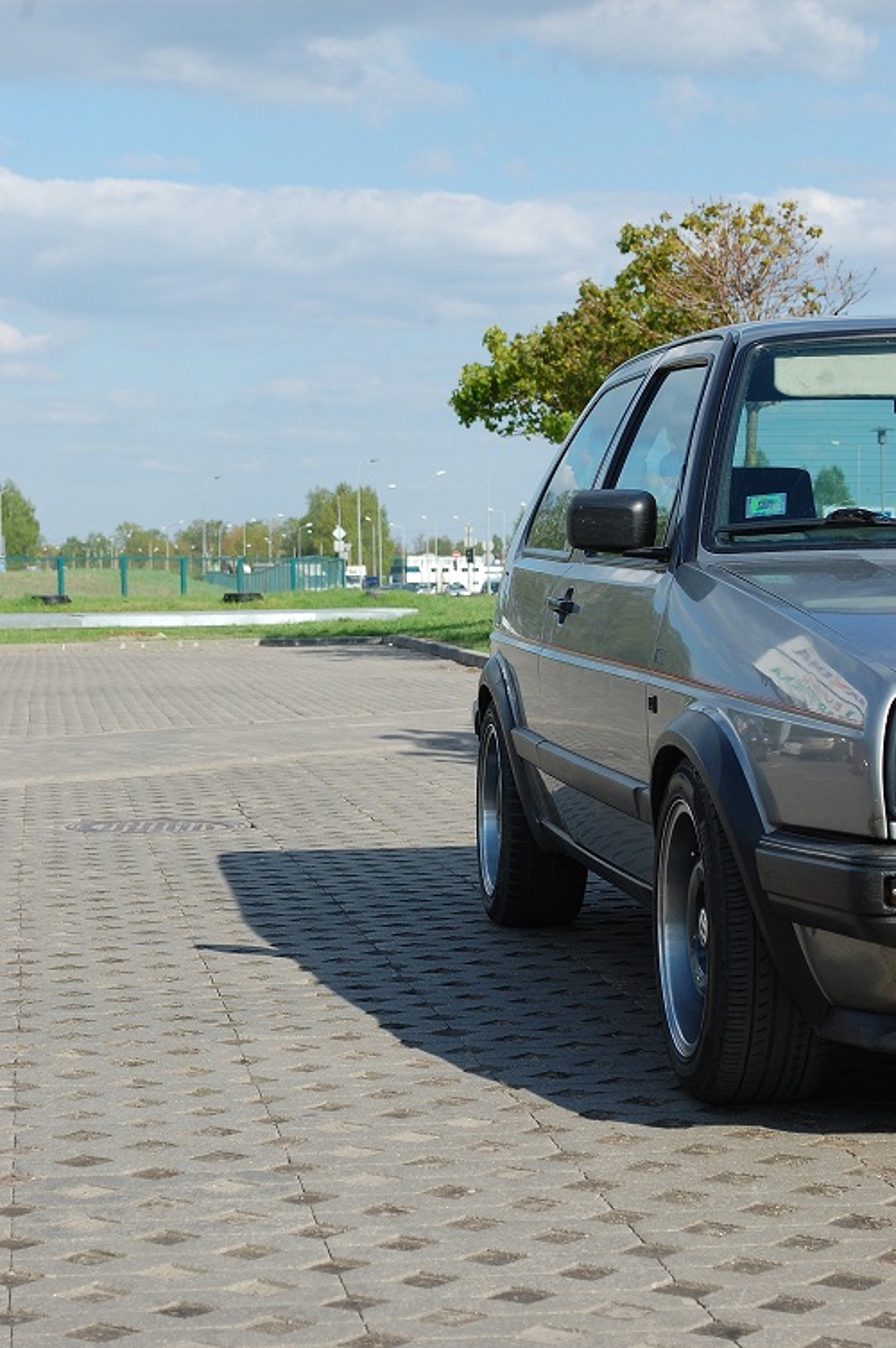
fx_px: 3085
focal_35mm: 82
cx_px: 448
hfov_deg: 16.5
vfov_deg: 24.6
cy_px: 674
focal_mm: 55
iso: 200
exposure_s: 1/320
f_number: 9
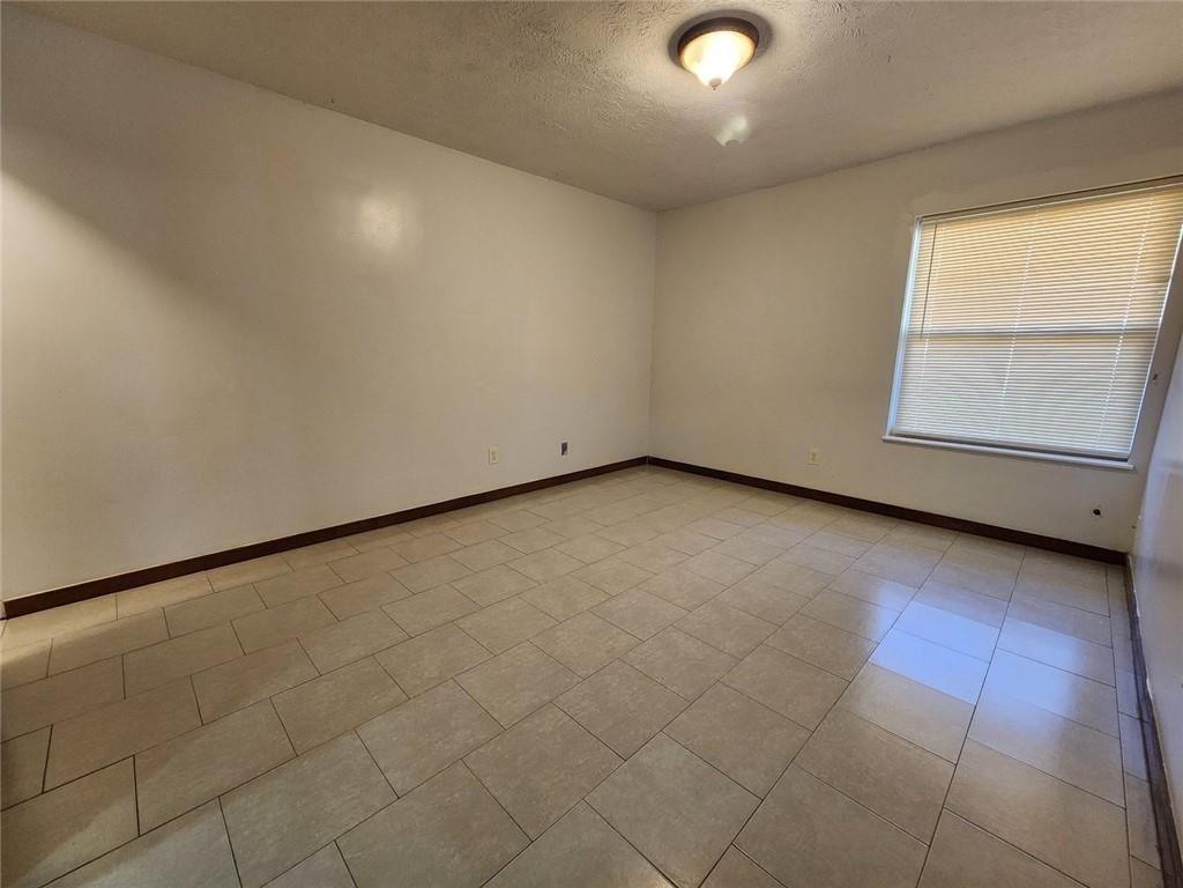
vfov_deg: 89.9
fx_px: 444
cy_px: 444
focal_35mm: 13
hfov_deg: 106.2
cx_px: 592
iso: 400
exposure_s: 1/60
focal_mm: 2.2
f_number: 2.2
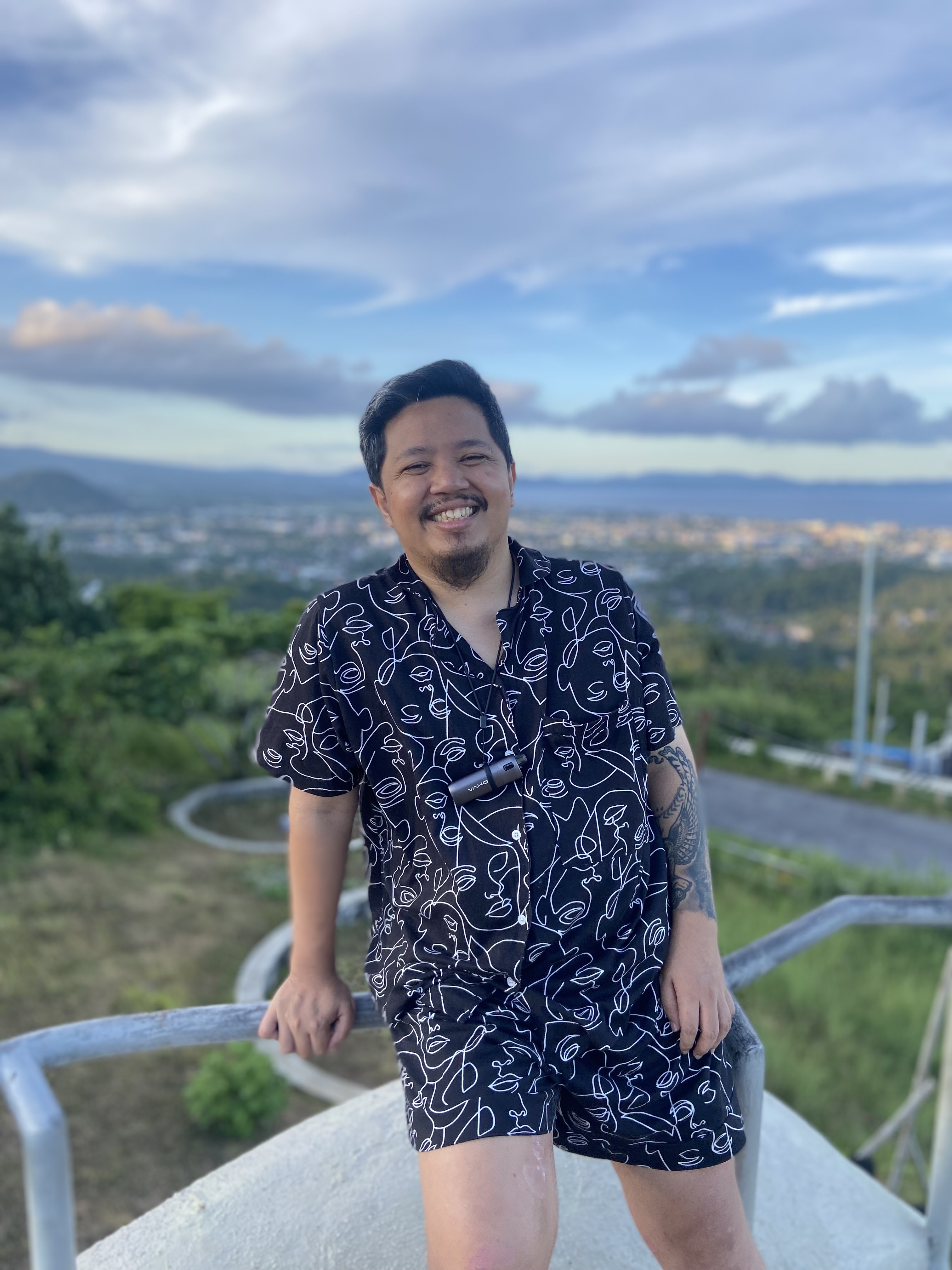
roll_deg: -1.5
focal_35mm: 26
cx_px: 476
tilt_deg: -9.1
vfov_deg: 67.3
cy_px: 635
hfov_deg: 53.1
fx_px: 953
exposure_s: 1/517
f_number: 1.8
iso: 32
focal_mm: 4.25
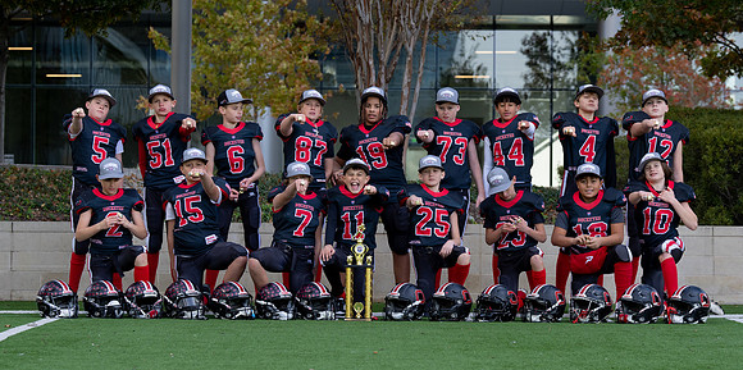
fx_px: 2100
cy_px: 185
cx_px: 359
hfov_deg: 20.1
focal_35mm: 109
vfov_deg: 10.1
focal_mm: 85
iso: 250
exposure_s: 1/500
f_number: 4.5
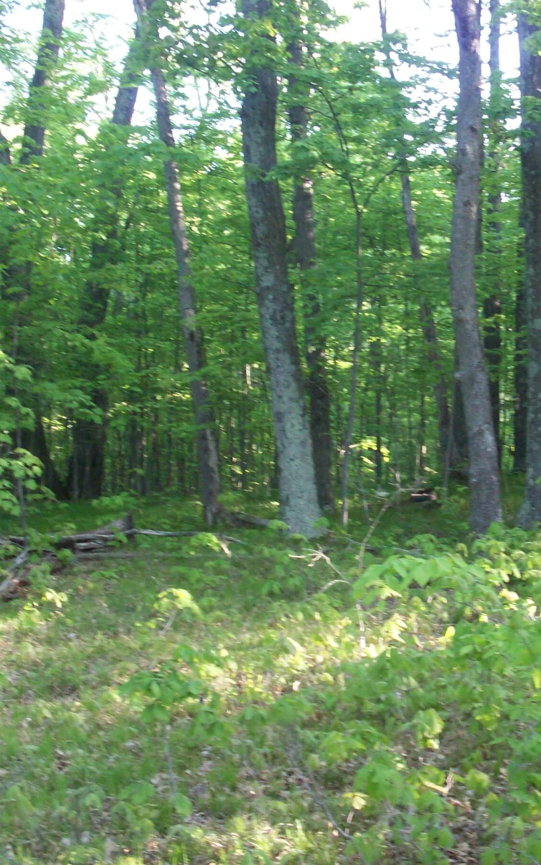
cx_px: 406
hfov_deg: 22.9
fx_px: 1321
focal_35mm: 56
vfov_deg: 36.3
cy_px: 407
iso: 160
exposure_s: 1/45
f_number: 2.8
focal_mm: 6.2
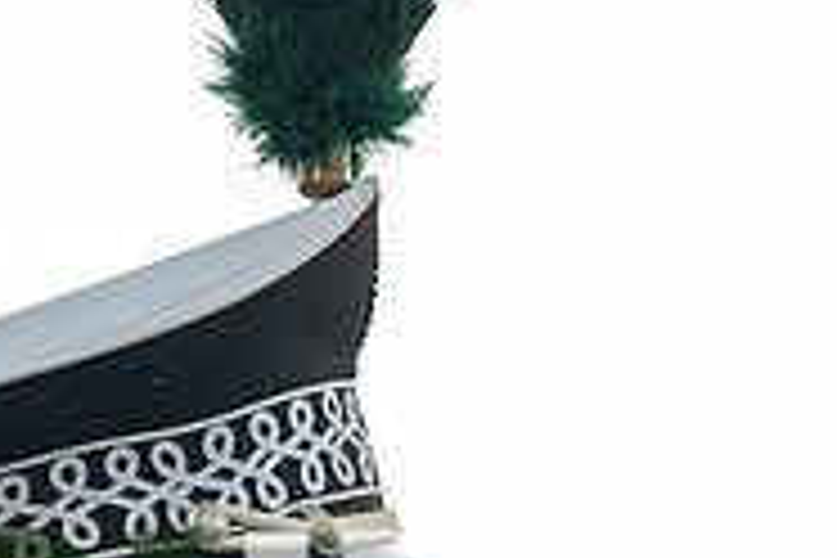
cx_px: 270
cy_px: 740
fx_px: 13391
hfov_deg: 3.6
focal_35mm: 576
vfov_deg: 2.4
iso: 5000
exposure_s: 1/2500
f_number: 4.5
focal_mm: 185
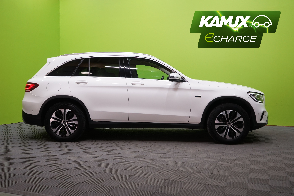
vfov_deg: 36.9
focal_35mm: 36
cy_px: 98
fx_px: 294
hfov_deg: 53.1
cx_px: 147
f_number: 4
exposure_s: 1/250
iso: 1250
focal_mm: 36
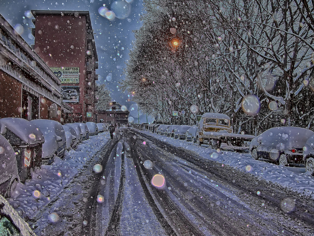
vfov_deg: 41.8
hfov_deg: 54.0
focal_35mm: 34
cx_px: 157
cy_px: 118
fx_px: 308
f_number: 2.8
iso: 100
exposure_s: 1/30
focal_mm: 8.9
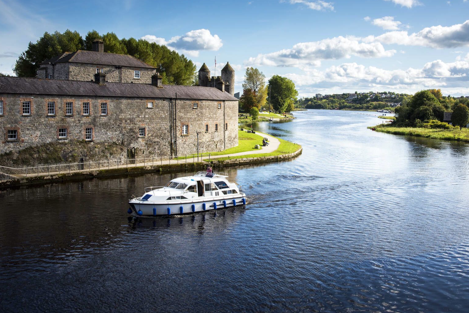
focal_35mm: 40
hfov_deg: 48.4
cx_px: 243
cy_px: 136
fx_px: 521
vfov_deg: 33.4
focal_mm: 34
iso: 200
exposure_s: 1/400
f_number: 14
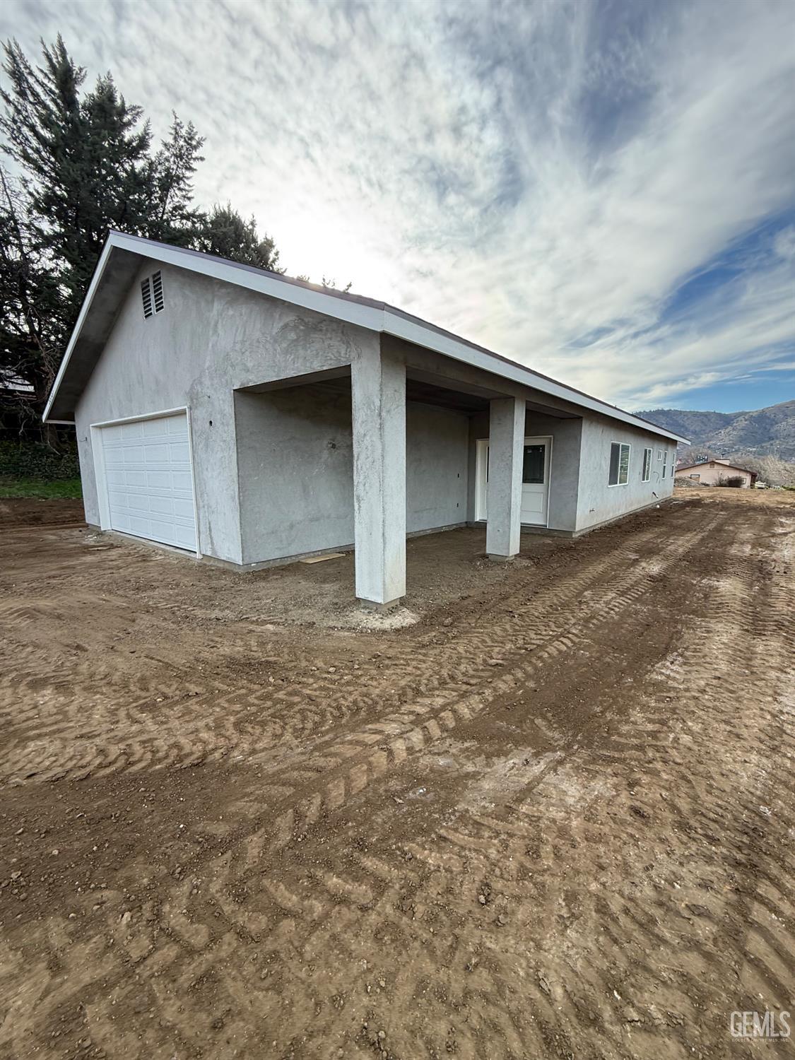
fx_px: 429
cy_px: 530
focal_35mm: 14
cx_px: 398
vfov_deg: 102.1
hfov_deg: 85.7
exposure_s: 1/433
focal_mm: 2.22
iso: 50
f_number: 2.2
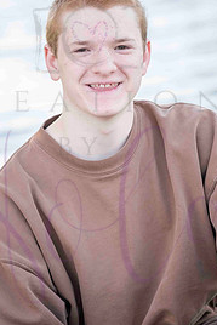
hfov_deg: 6.5
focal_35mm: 210
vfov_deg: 9.8
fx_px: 1896
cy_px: 144
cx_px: 95
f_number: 4.5
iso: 400
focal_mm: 125
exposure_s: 1/640
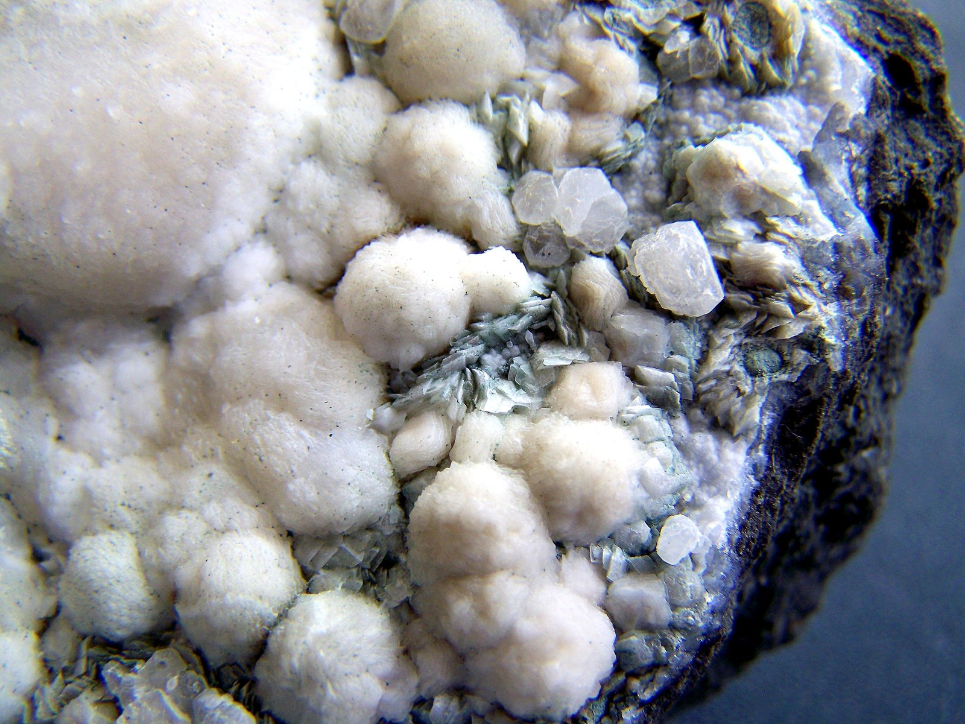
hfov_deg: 49.0
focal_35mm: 38
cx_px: 482
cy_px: 362
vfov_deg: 37.7
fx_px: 1059
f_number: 2.8
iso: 64
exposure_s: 1/60
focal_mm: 6.3
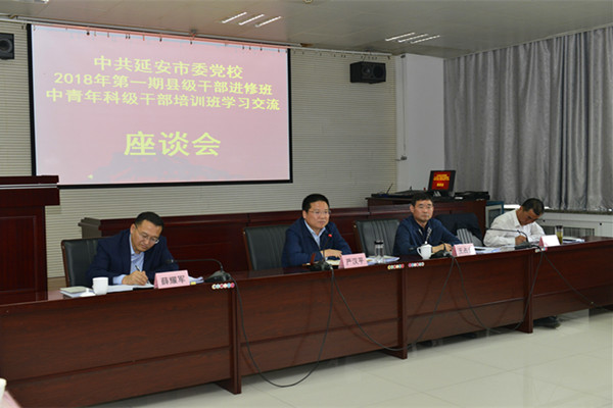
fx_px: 647
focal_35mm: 38
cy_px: 204
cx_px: 306
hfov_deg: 50.7
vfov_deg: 35.1
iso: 1100
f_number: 5.6
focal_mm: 38
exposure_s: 1/60
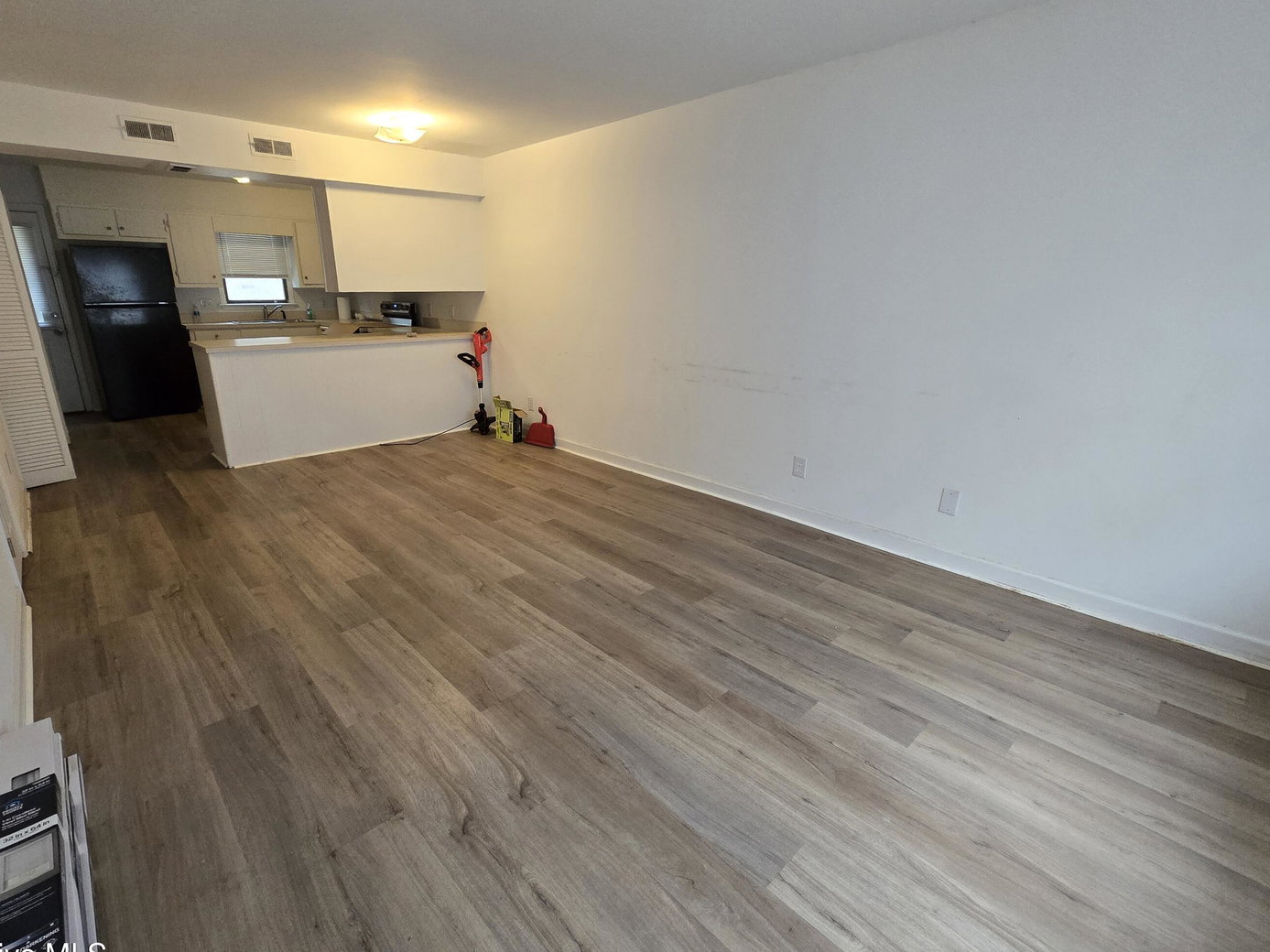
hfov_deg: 98.1
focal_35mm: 15
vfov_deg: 81.7
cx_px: 605
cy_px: 456
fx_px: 550
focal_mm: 2.2
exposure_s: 1/60
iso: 500
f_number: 2.2
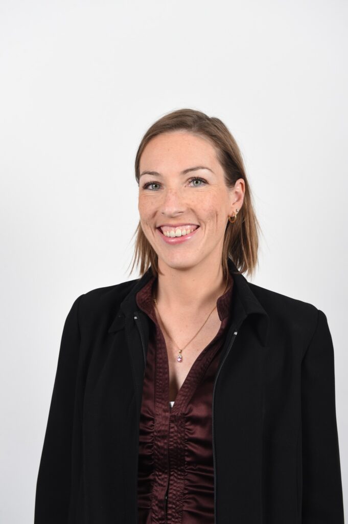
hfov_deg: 21.9
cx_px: 174
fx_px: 900
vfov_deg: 32.4
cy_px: 262
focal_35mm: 62
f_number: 7.1
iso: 100
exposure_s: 1/160
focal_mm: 62
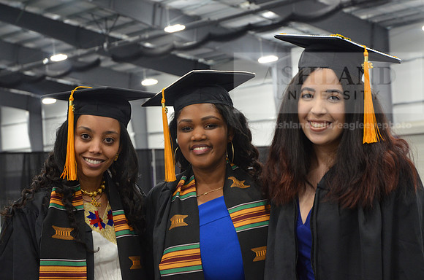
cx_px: 212
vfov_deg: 19.6
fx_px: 811
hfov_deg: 29.3
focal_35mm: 69
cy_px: 140
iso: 1000
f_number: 4.5
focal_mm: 46
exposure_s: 1/30
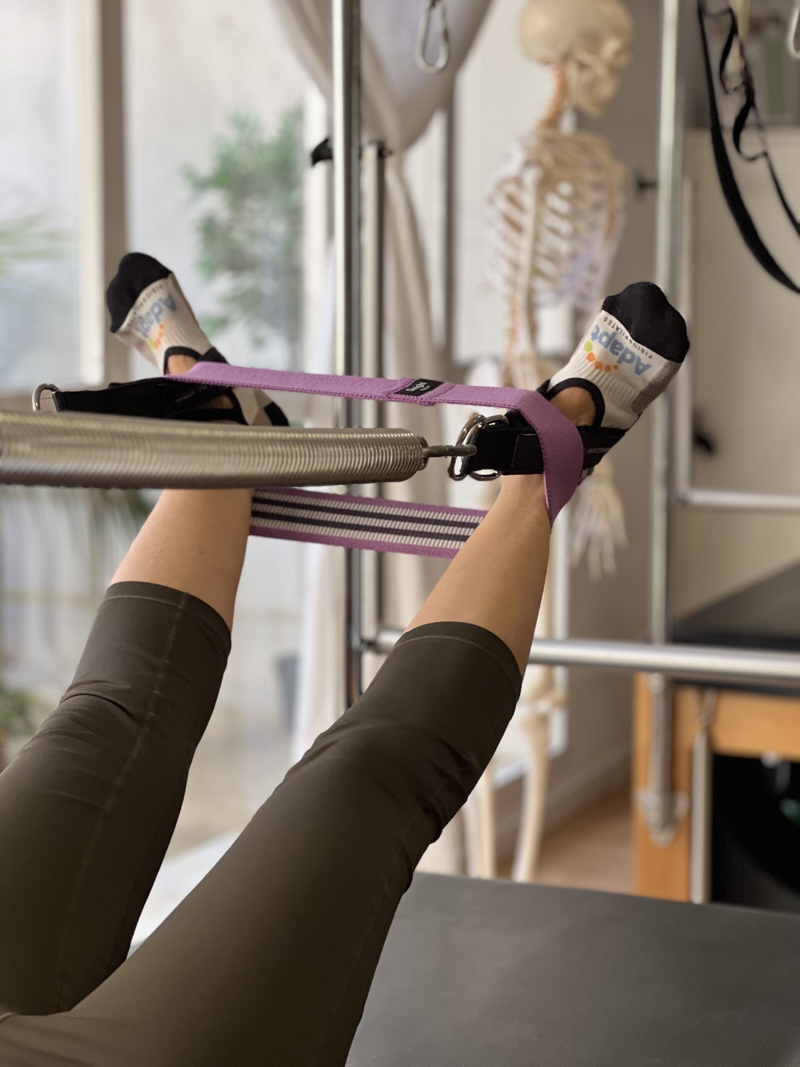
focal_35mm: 77
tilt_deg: -5.3
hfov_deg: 19.1
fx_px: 2373
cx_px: 400
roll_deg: +0.0
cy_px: 534
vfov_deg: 25.3
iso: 160
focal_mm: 9
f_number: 2.8
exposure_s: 1/121
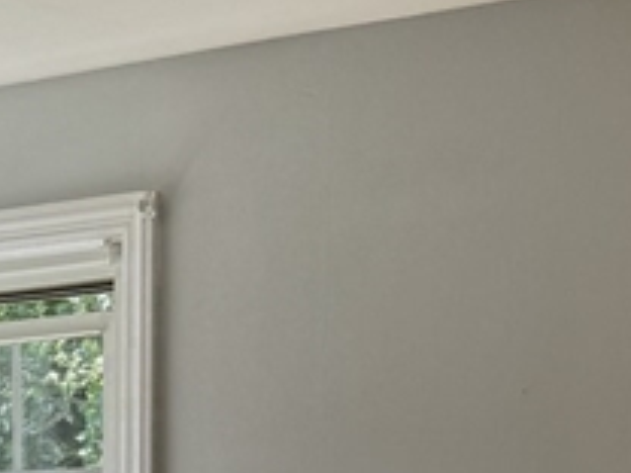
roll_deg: +1.1
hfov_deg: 16.1
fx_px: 2151
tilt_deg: -8.8
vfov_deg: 11.6
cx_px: -103
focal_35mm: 118
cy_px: 846
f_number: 1.78
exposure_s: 1/263
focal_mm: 6.76
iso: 64
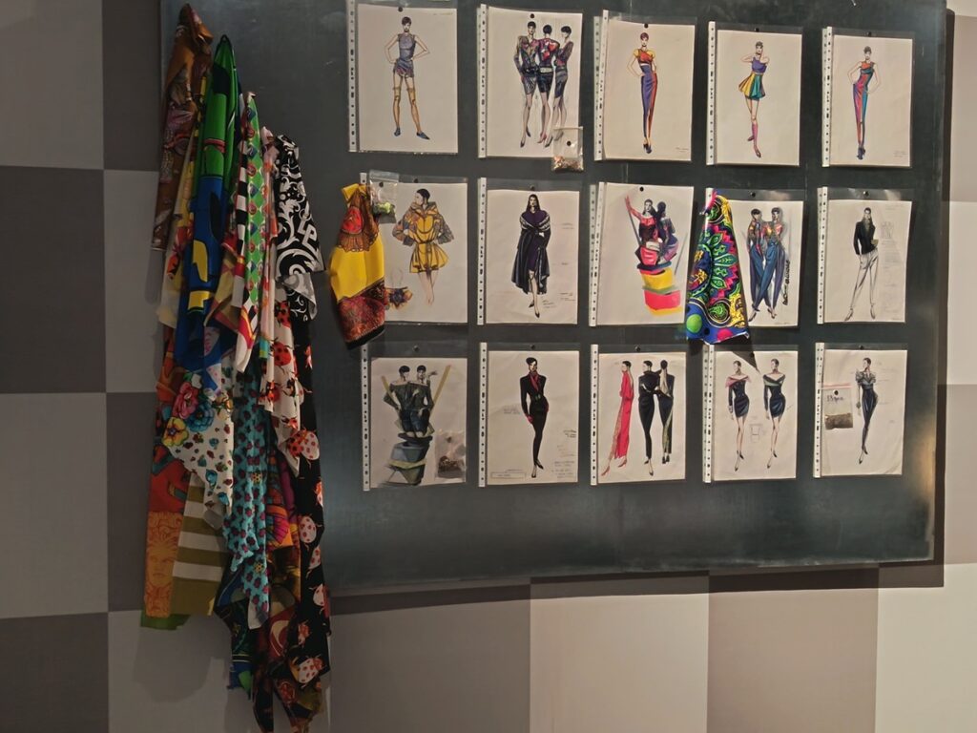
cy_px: 366
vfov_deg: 36.8
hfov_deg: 47.9
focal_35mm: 39
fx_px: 1101
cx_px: 488
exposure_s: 1/33.3
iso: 1082
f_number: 1.75
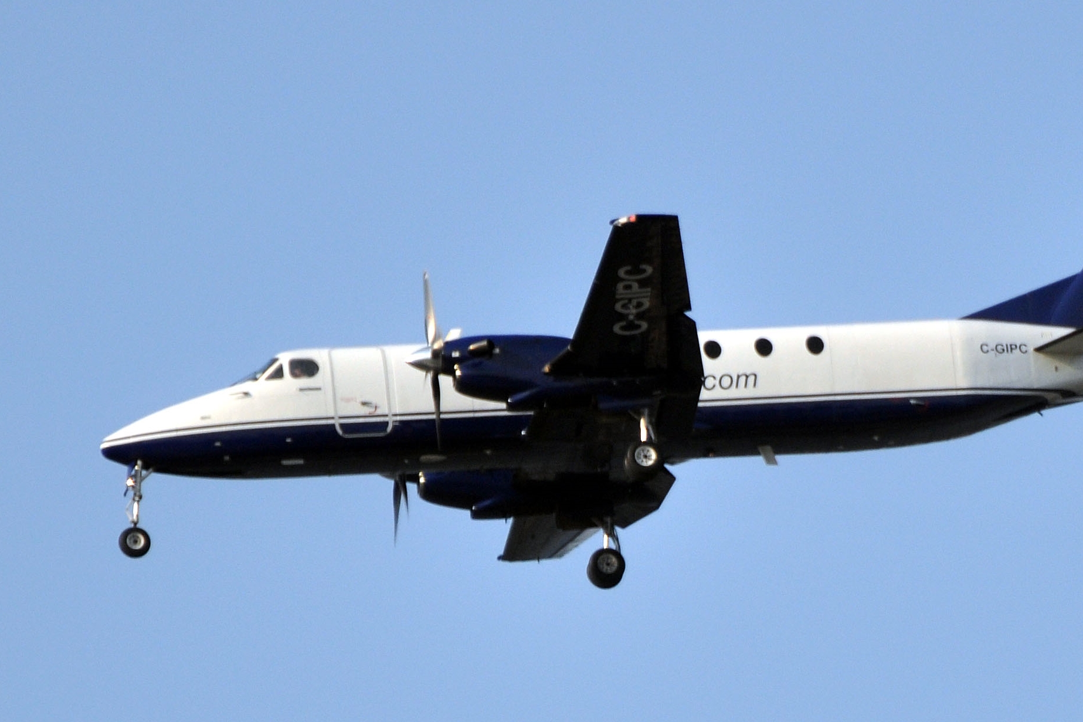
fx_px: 19280
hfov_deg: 3.2
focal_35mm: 641
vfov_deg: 2.1
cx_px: 629
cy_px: 399
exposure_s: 1/1000
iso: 250
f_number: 5.6
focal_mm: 300
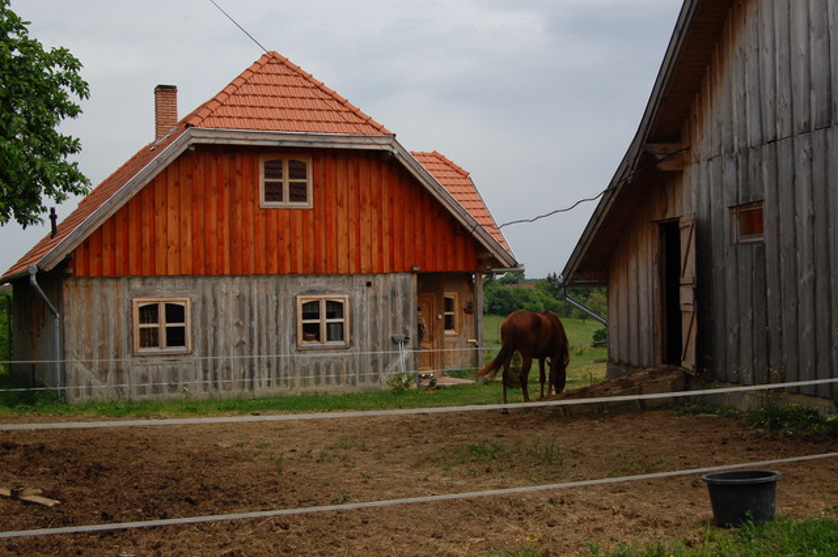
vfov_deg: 28.0
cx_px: 419
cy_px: 278
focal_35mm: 48
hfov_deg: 41.1
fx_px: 1117
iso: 400
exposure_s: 1/500
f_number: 11
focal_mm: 32
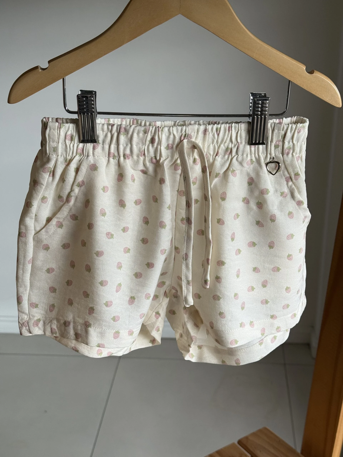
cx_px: 172
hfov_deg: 30.3
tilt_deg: -23.2
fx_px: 634
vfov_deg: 39.7
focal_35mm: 48
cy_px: 228
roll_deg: +0.4
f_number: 1.78
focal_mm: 6.76
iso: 100
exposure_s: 1/114
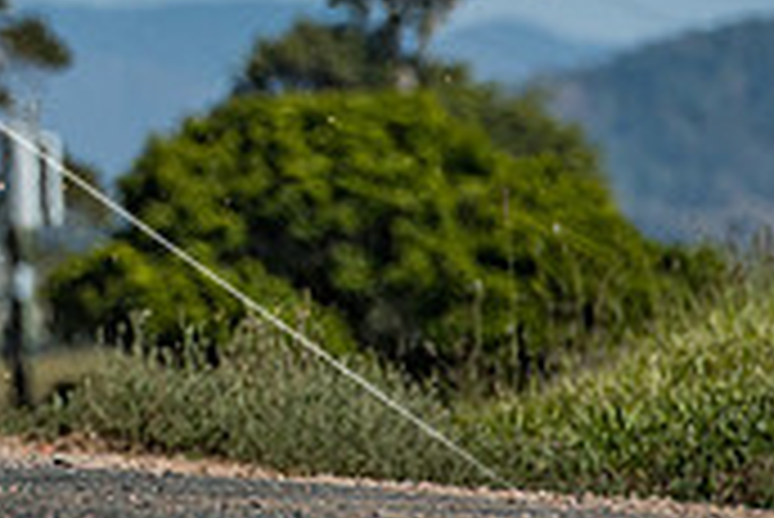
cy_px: -236
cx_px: -508
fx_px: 21711
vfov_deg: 1.4
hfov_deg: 2.0
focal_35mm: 1009
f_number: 4.5
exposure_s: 1/2500
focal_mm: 200
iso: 100
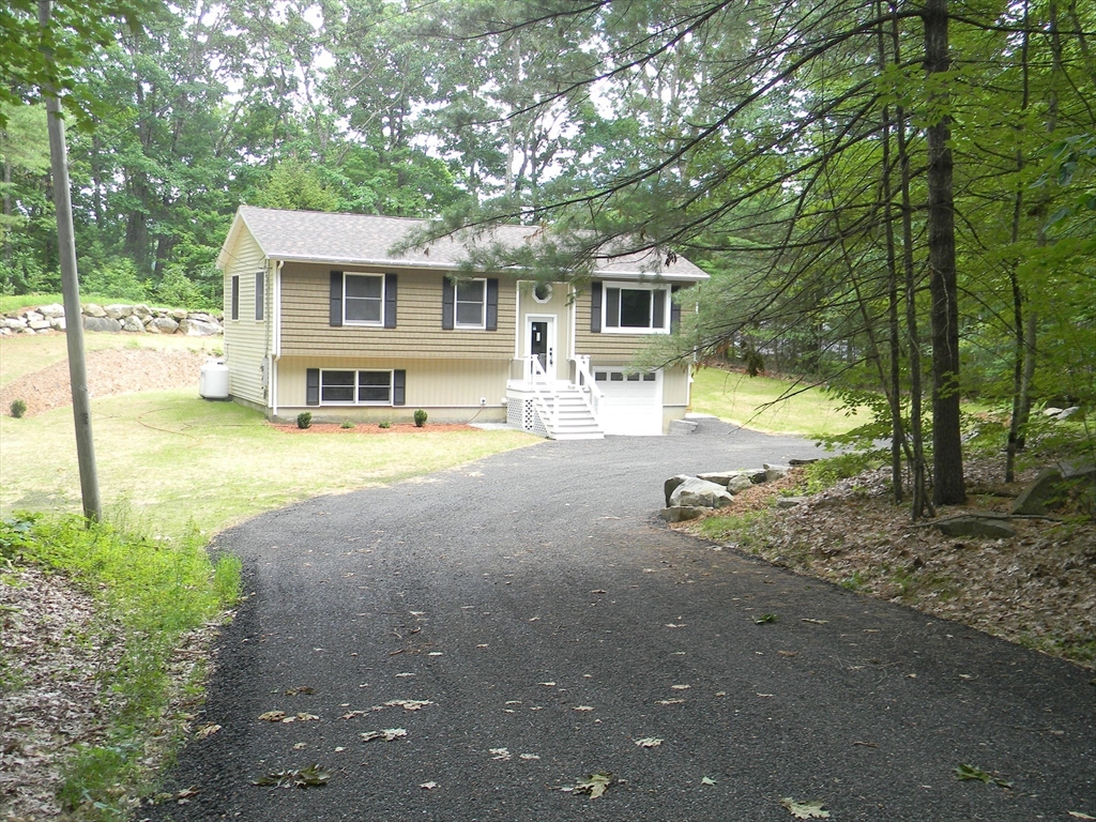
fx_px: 1140
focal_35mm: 36
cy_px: 411
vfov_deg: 39.7
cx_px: 548
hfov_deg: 51.4
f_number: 3.7
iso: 112
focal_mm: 6.4
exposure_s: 1/62.4
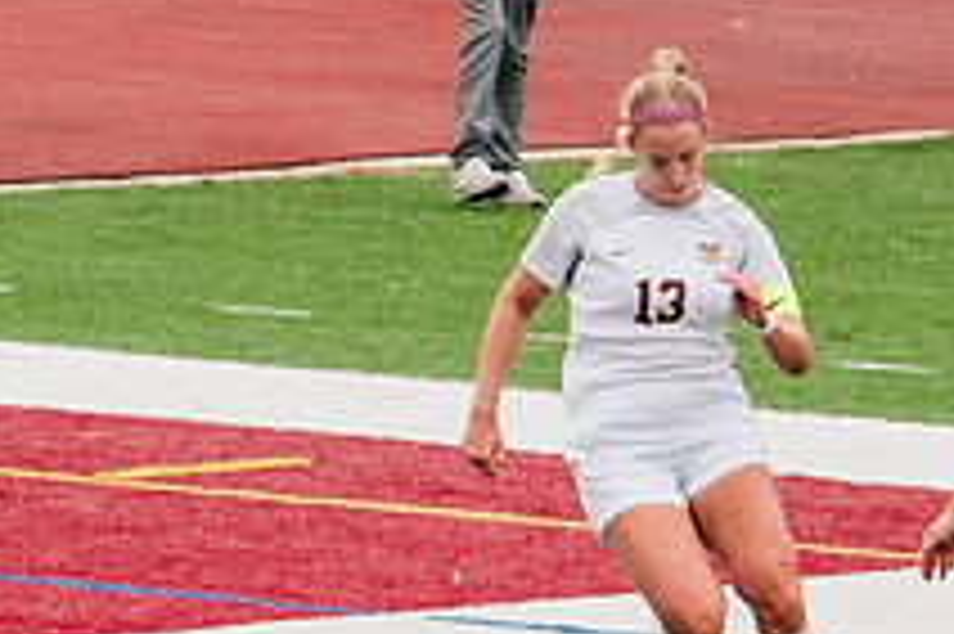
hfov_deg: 2.3
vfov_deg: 1.6
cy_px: 588
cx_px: 903
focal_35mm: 885
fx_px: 23434
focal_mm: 200
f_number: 5.6
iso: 500
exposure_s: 1/1600
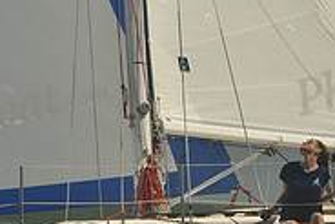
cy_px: 188
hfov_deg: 9.3
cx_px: 204
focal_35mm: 221
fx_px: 2058
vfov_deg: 6.2
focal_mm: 70
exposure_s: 1/1000
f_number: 8
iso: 280
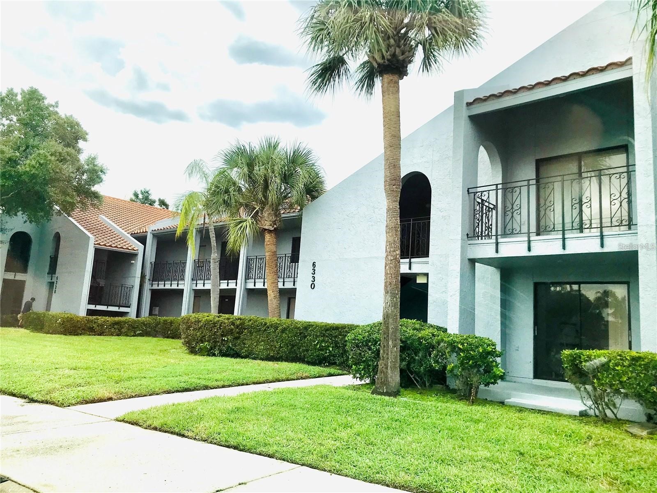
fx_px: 531
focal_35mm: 28
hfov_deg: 63.4
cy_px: 246
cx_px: 328
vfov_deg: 49.7
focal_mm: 3.99
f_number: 1.8
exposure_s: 1/488
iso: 20
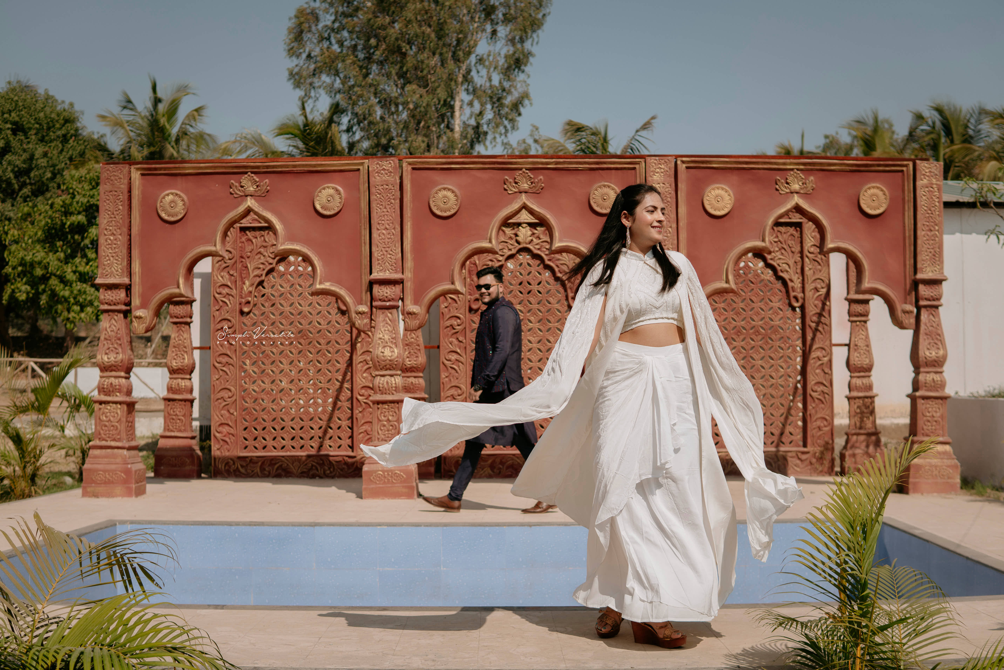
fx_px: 1255
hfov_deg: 43.6
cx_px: 502
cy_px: 335
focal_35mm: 45
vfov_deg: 29.9
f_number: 2.8
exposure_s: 1/1600
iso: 50
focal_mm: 30
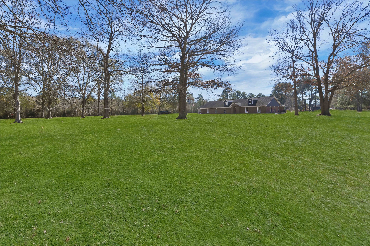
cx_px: 185
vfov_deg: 81.2
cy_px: 123
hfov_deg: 104.3
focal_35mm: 14
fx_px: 144
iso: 100
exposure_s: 1/250
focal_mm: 14
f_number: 8
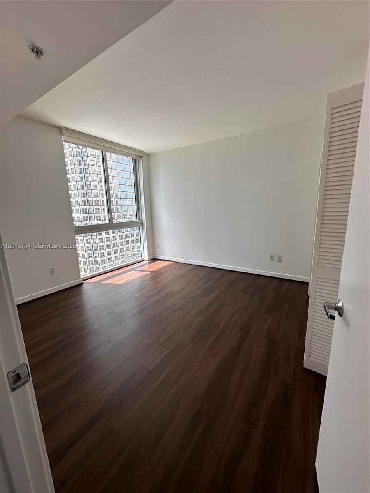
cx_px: 185
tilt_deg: -12.6
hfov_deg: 85.7
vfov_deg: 102.1
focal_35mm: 14
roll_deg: +0.4
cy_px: 246
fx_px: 200
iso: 40
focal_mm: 2.22
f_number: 2.2
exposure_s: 1/307
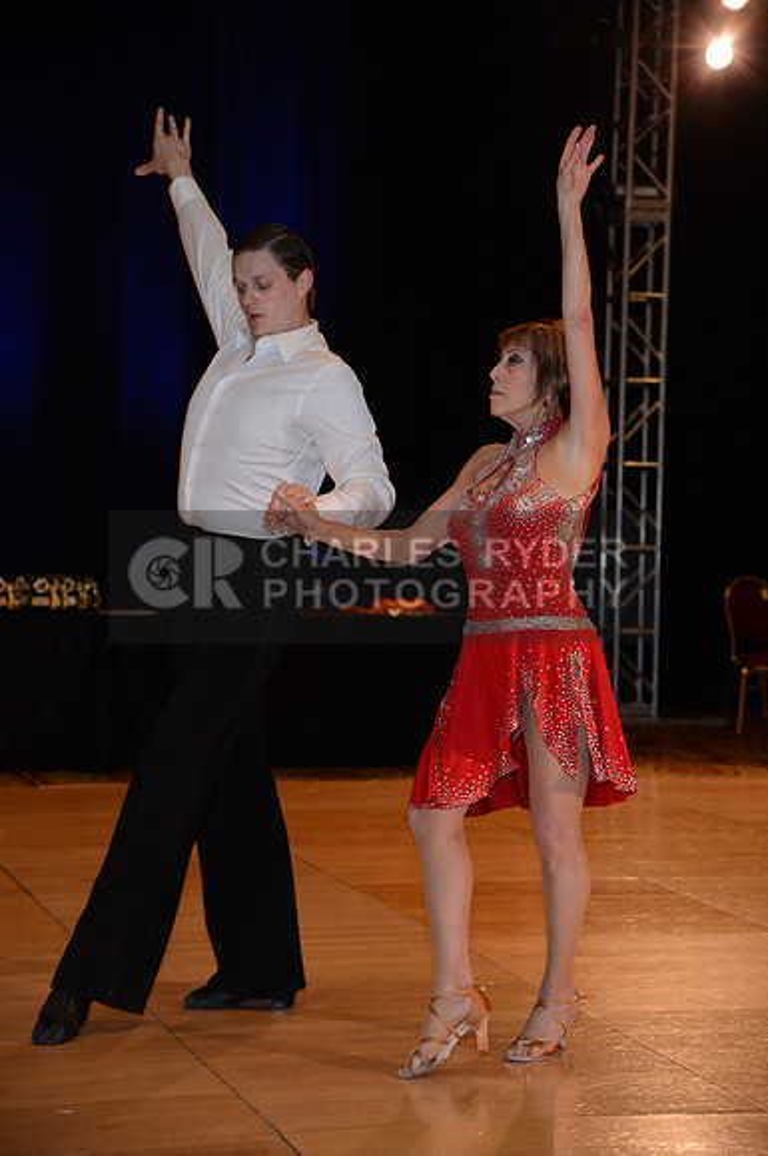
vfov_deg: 26.0
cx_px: 384
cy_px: 578
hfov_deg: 17.4
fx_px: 2503
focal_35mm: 78
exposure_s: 1/200
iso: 2000
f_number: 4.5
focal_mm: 78
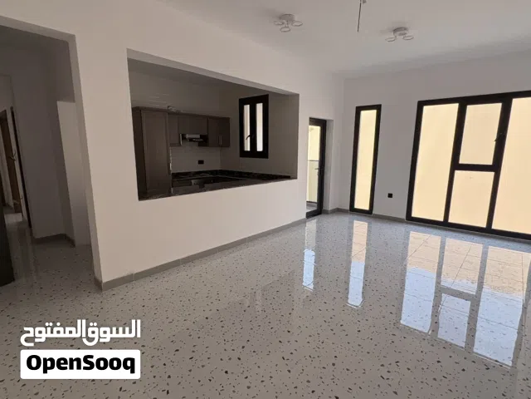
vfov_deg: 85.7
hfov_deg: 102.1
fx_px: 215
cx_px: 266
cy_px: 200
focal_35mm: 14
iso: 200
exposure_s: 1/99
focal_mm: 2.22
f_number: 2.2
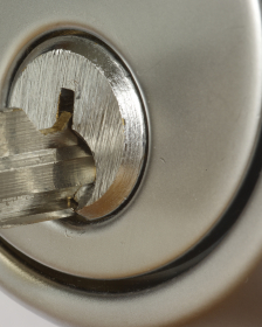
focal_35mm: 224
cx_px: 56
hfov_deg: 6.9
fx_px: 2168
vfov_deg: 8.6
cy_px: 163
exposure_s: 8
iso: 100
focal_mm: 105
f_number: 22
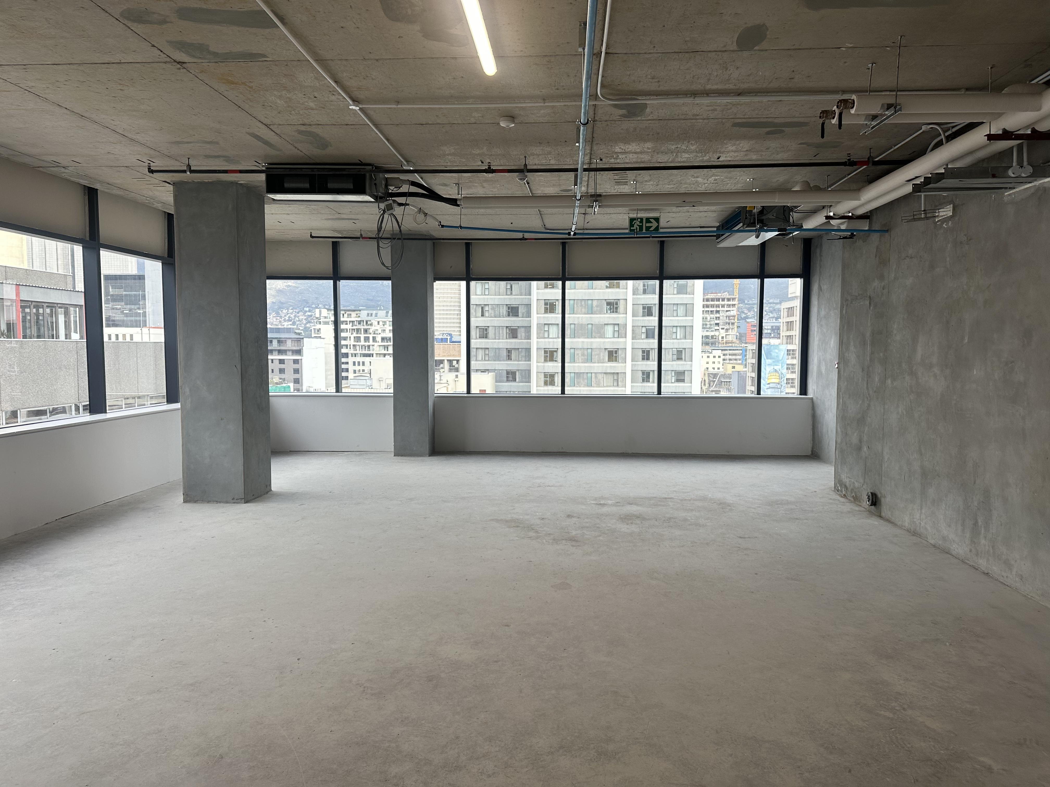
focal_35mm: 24
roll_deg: -0.1
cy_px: 394
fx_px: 728
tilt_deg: -3.1
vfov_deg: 56.8
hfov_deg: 71.6
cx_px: 525
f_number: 1.78
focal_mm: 6.86
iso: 80
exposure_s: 1/309
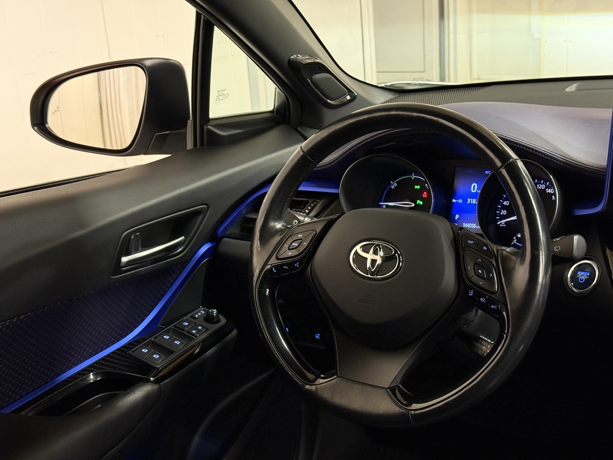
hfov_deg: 39.7
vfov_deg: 30.3
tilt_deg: -15.4
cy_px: 230
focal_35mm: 48
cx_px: 306
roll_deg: +4.2
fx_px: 850
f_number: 1.78
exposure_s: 1/33
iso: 250
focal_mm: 6.76
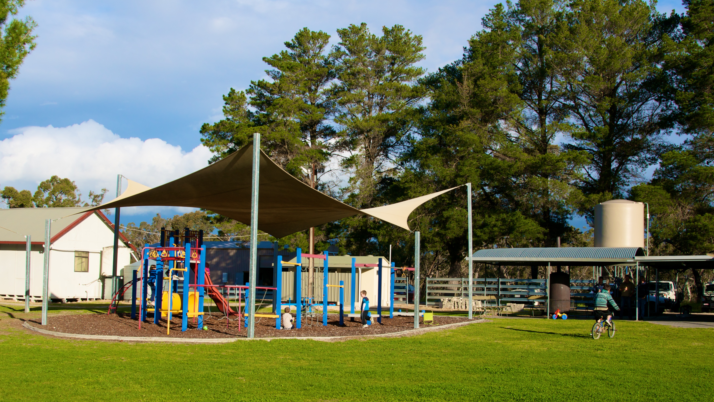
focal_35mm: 47
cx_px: 334
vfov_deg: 25.4
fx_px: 890
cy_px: 246
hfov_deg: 43.7
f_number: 8
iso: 200
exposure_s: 1/350
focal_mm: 28
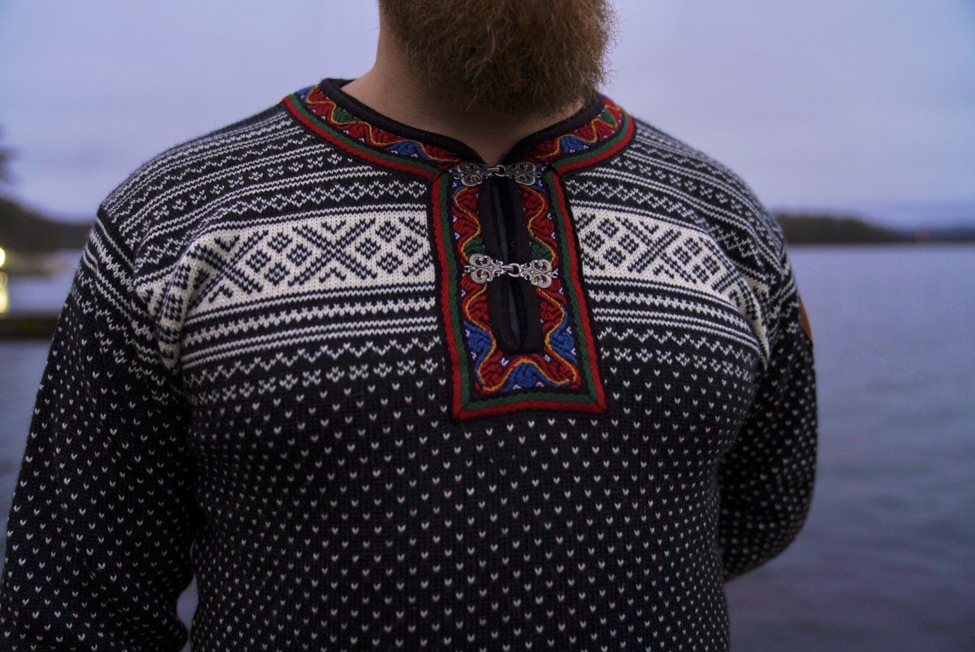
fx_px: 813
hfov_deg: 61.9
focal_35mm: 30
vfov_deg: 43.7
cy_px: 326
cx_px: 488
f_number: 2.8
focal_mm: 30
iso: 250
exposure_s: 1/20
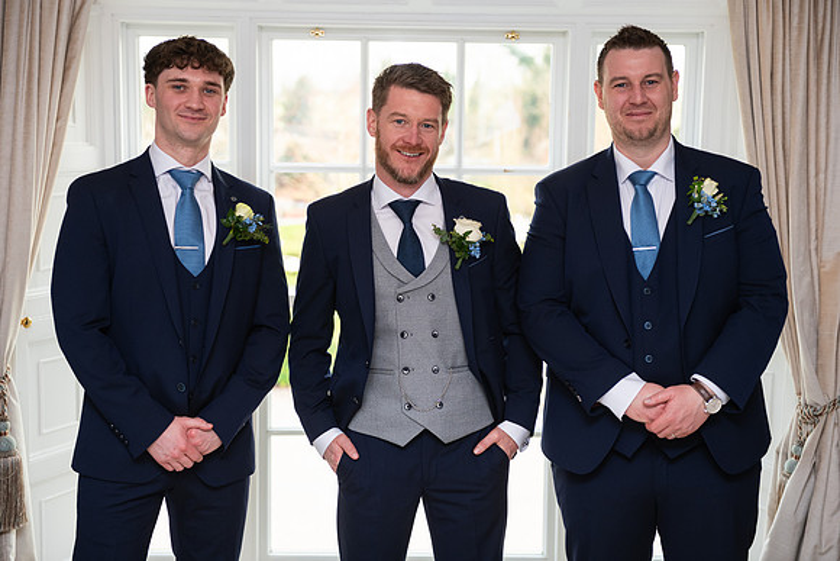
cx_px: 420
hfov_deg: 34.5
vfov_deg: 23.4
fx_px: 1354
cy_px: 280
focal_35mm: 58
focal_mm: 58
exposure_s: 1/160
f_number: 3.5
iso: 500
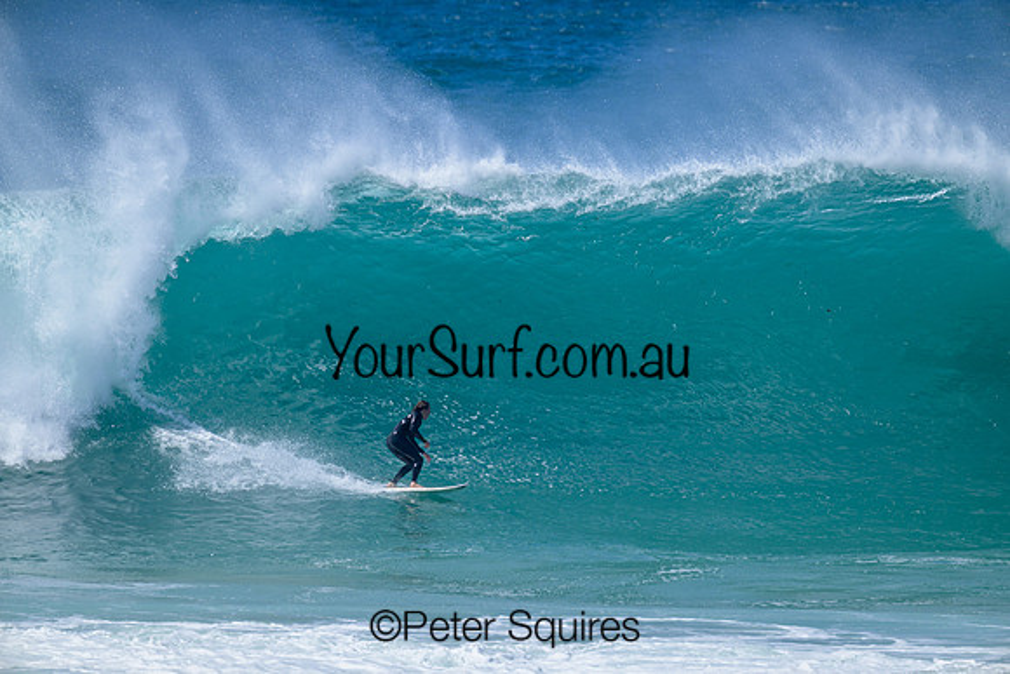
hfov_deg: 3.7
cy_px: 337
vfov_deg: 2.5
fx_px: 15714
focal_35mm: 560
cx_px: 505
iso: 560
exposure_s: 1/2000
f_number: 8
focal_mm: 560
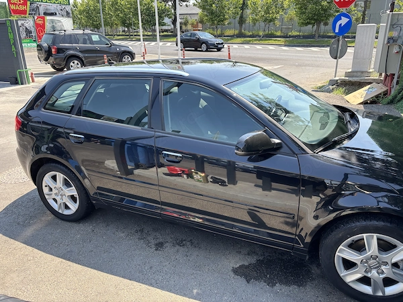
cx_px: 202
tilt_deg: -19.3
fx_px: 303
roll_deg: +0.7
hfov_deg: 67.3
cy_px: 151
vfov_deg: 53.1
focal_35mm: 26
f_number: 1.6
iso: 50
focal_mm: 5.96
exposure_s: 1/608
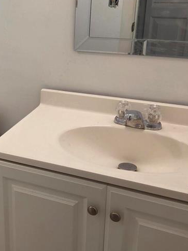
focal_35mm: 57
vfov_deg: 33.8
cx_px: -20
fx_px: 413
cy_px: 114
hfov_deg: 24.0
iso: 64
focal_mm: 5.4
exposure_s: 1/120
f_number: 1.8
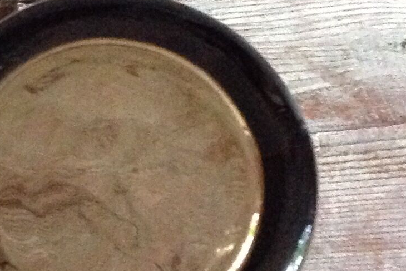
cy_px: 193
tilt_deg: -73.9
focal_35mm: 129
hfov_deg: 15.6
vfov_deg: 10.6
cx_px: 12
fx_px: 1455
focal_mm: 4.28
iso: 800
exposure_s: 1/15
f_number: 2.4
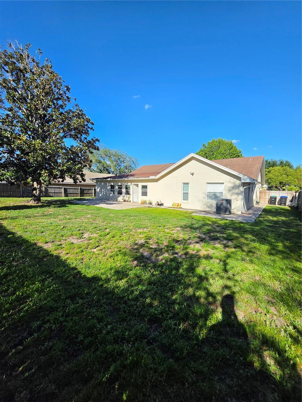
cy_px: 201
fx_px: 151
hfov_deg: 89.9
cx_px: 151
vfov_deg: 106.2
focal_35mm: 13
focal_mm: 2.2
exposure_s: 1/2476
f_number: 1.9
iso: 32
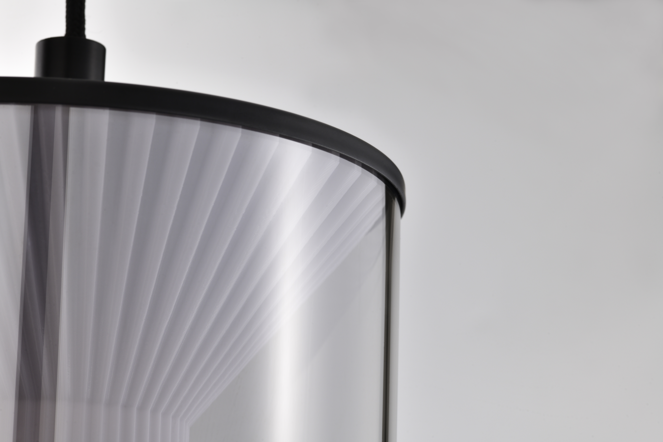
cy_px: 221
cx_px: 332
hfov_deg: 20.4
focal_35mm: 100
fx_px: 1842
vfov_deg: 13.7
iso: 160
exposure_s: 1/30
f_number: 16
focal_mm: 100
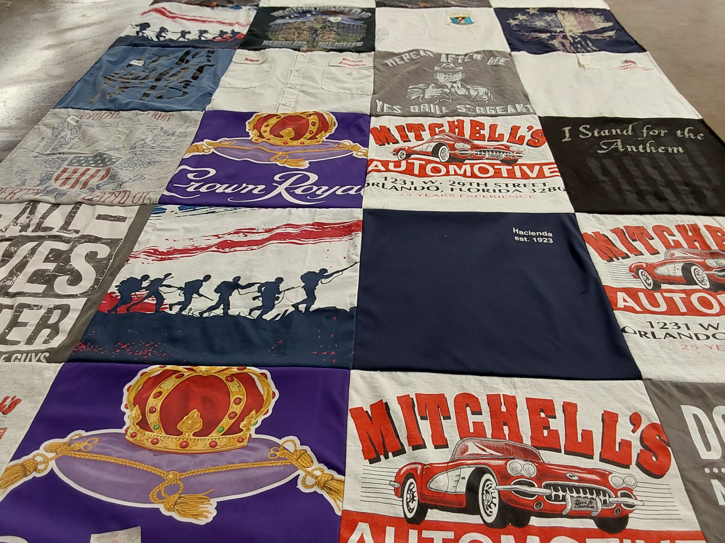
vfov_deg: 49.7
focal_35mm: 28
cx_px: 362
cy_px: 272
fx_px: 586
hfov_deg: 63.4
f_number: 1.9
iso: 125
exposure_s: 1/60
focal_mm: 2.91
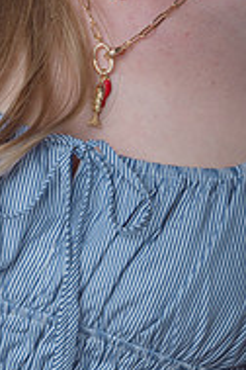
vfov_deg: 8.2
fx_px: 2562
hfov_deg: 5.5
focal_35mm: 250
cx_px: 43
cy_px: 337
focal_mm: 105
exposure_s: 1/250
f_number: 36
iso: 400
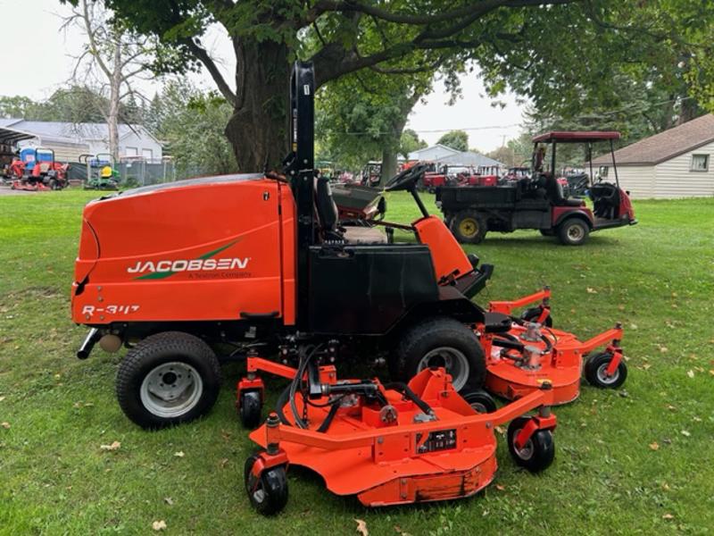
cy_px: 268
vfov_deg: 53.1
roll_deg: +1.0
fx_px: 536
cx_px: 357
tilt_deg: -8.2
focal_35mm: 26
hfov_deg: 67.3
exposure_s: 1/121
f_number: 1.5
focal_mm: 5.7
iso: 64
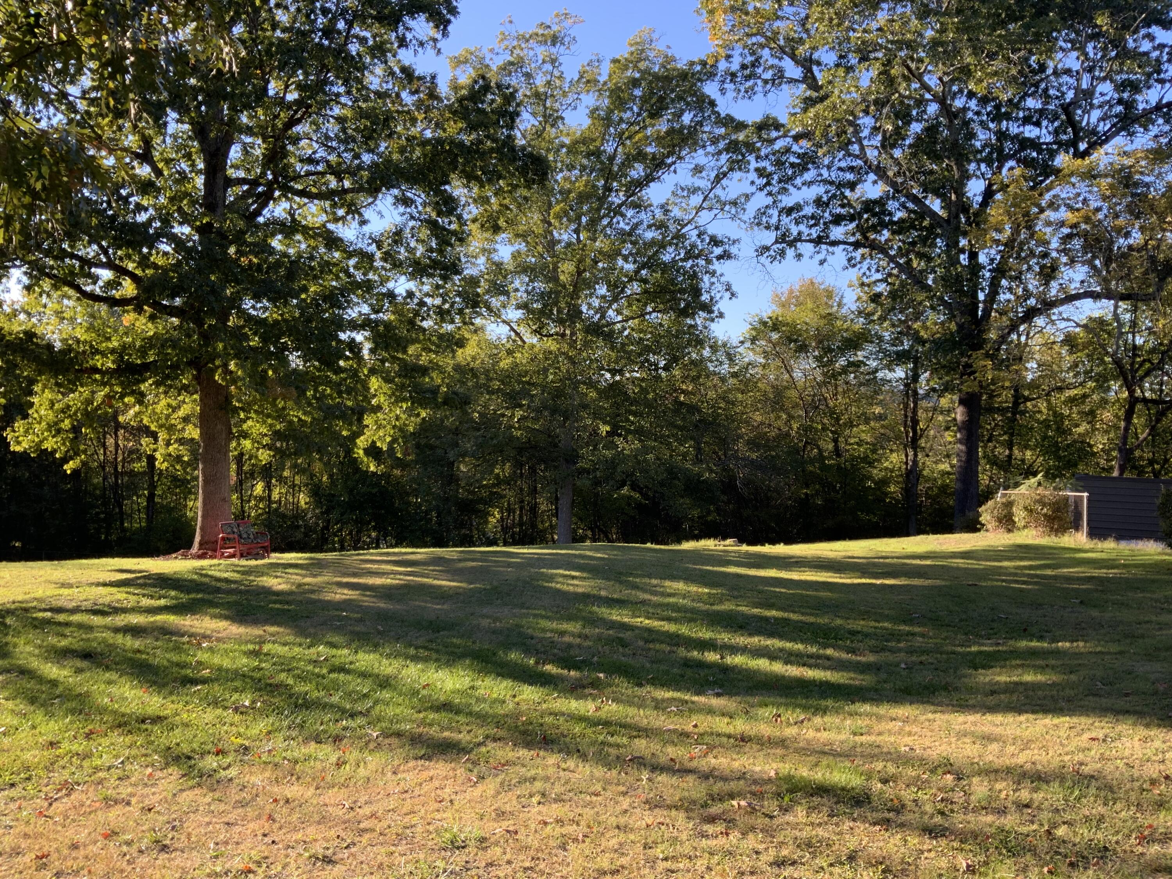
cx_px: 586
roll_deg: -2.9
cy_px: 440
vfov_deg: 48.2
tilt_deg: -0.9
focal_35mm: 29
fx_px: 982
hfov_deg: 61.7
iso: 16
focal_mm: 3
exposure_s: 1/196
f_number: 1.8
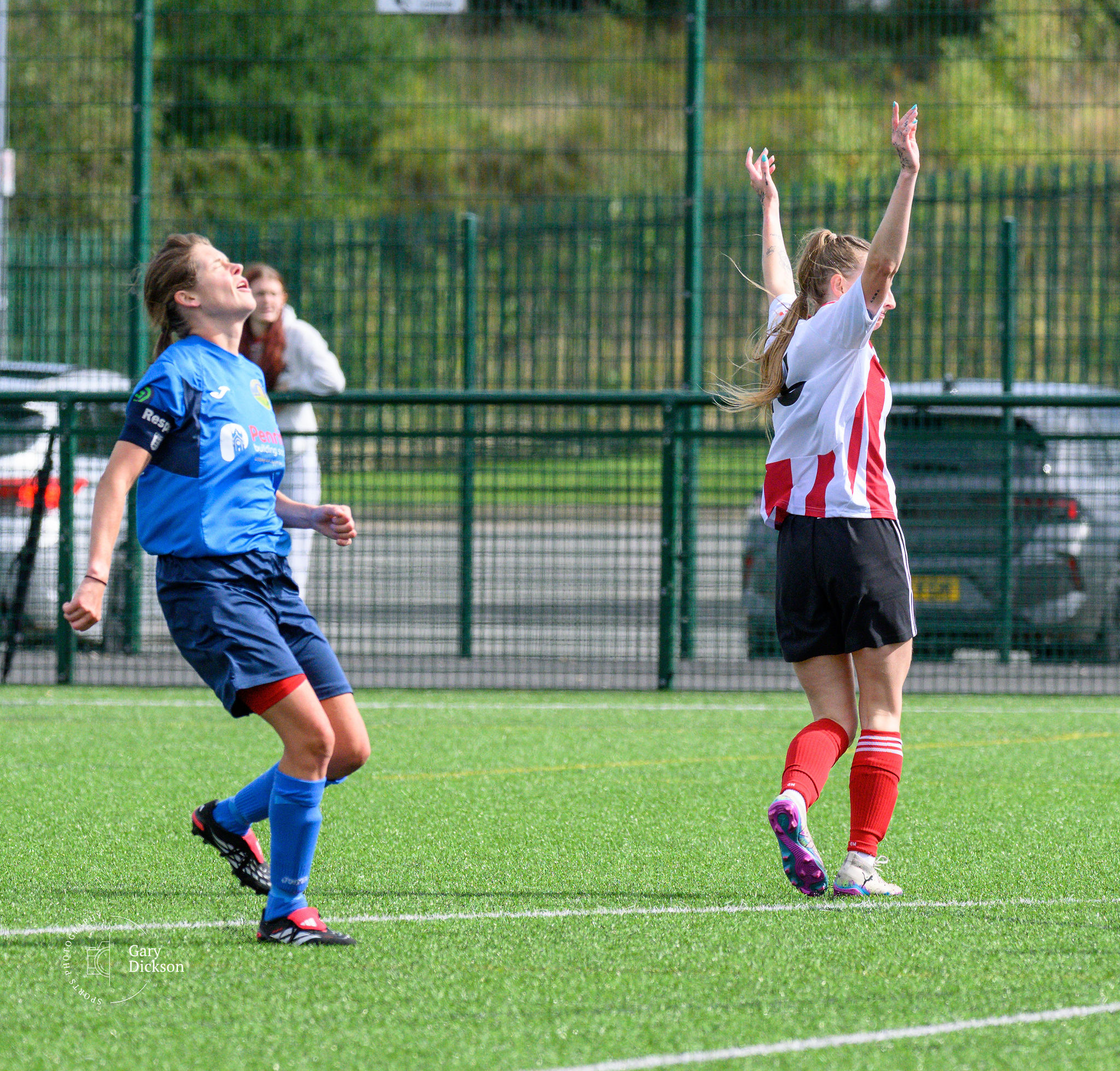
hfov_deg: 3.6
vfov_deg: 3.5
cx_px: 720
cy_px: 419
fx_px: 17585
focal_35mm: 491
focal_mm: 220
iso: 1100
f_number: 5
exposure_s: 1/4000
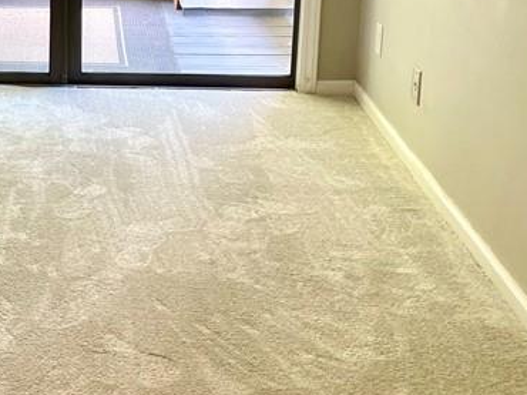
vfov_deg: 19.9
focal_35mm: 72
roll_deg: +1.6
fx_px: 1095
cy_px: 24
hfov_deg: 23.7
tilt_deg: -14.1
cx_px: -168
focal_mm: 5.1
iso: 64
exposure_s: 1/60
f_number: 1.6
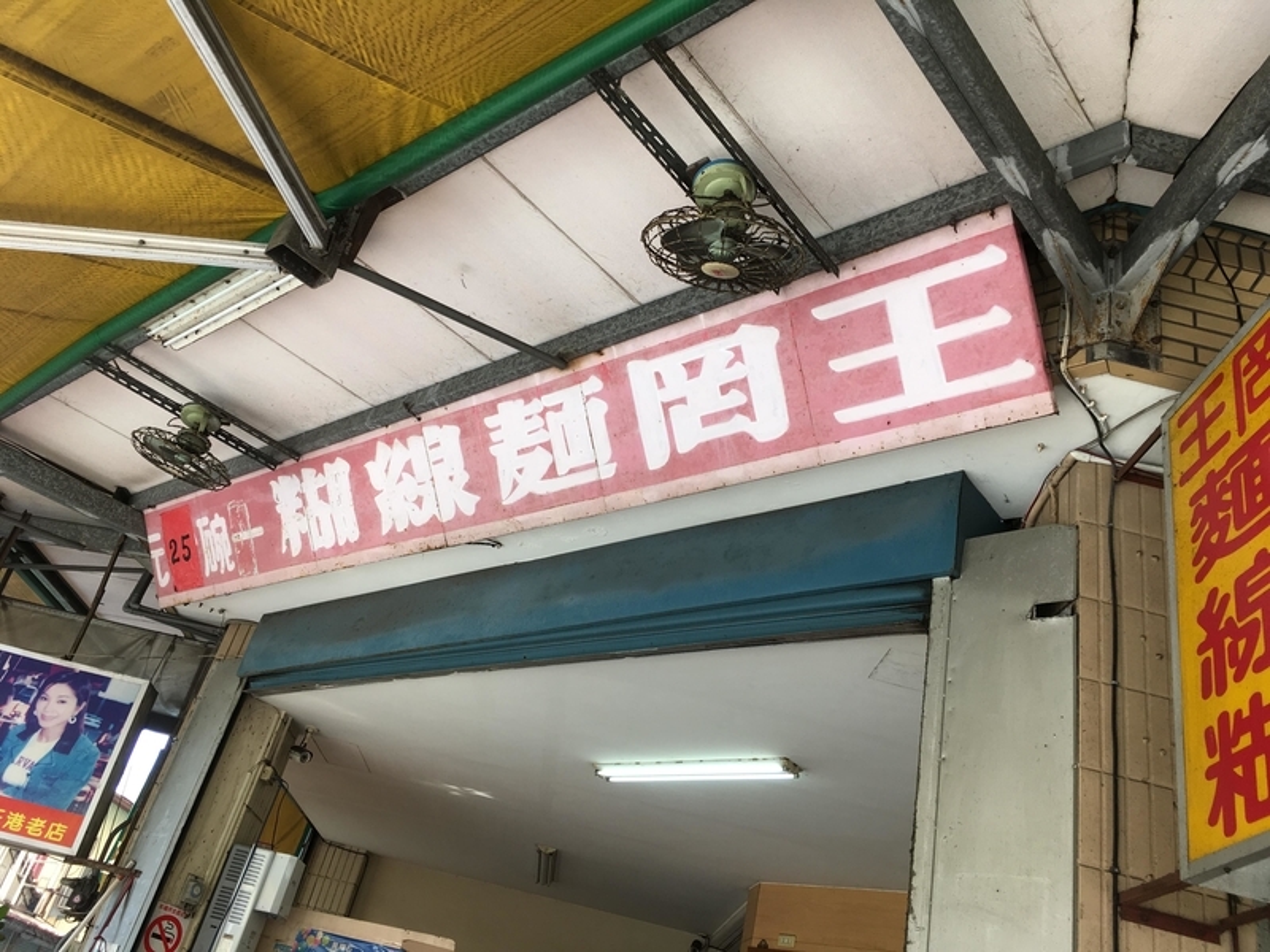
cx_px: 635
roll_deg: -13.4
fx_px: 1064
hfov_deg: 61.7
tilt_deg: +31.7
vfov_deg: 48.2
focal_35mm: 29
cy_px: 476
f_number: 2.2
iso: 25
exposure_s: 1/120
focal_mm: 4.15
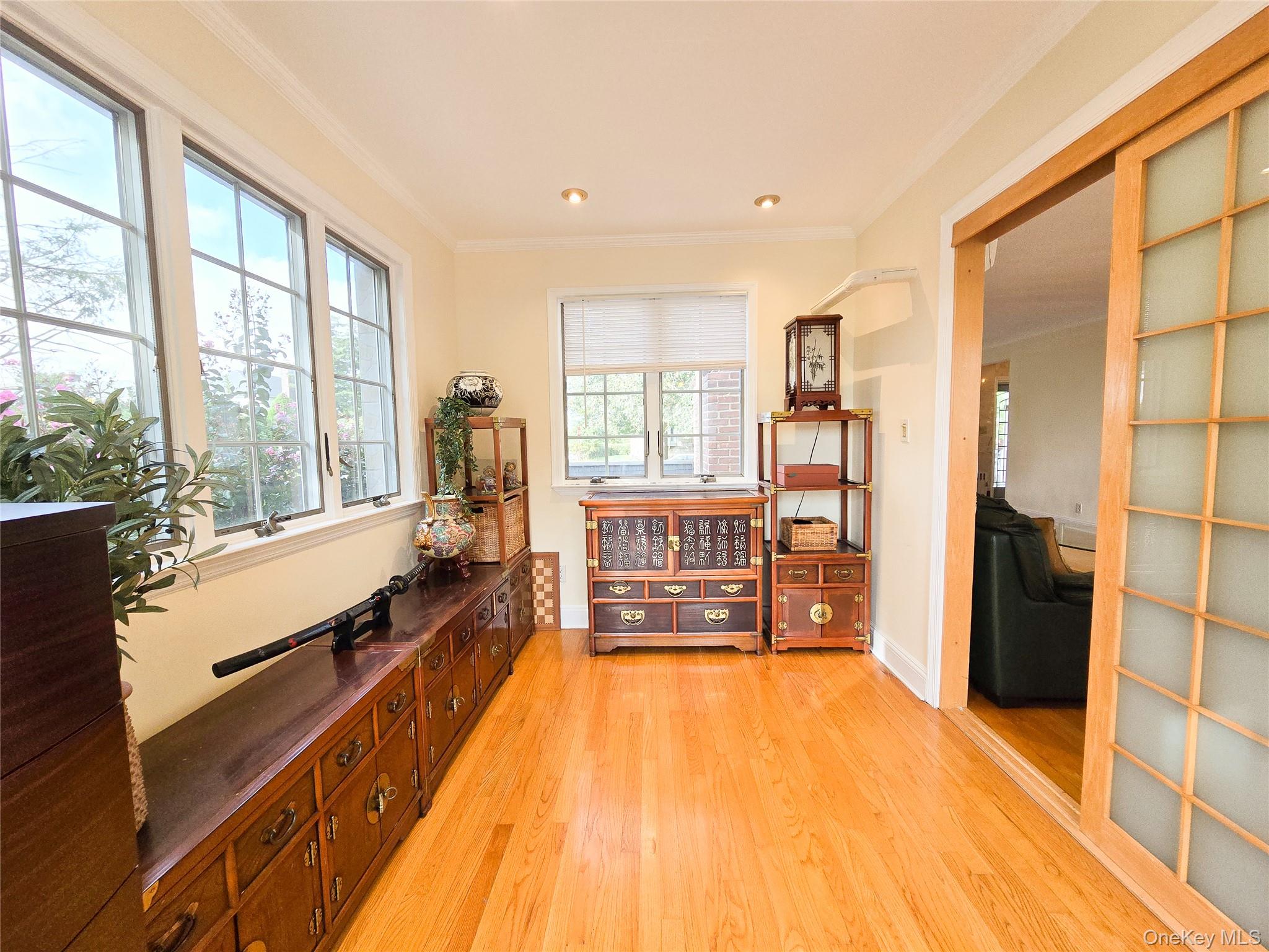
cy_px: 476
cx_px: 634
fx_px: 477
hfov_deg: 106.2
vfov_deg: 89.9
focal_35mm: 13
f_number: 2.2
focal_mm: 2.2
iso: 80
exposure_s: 1/120
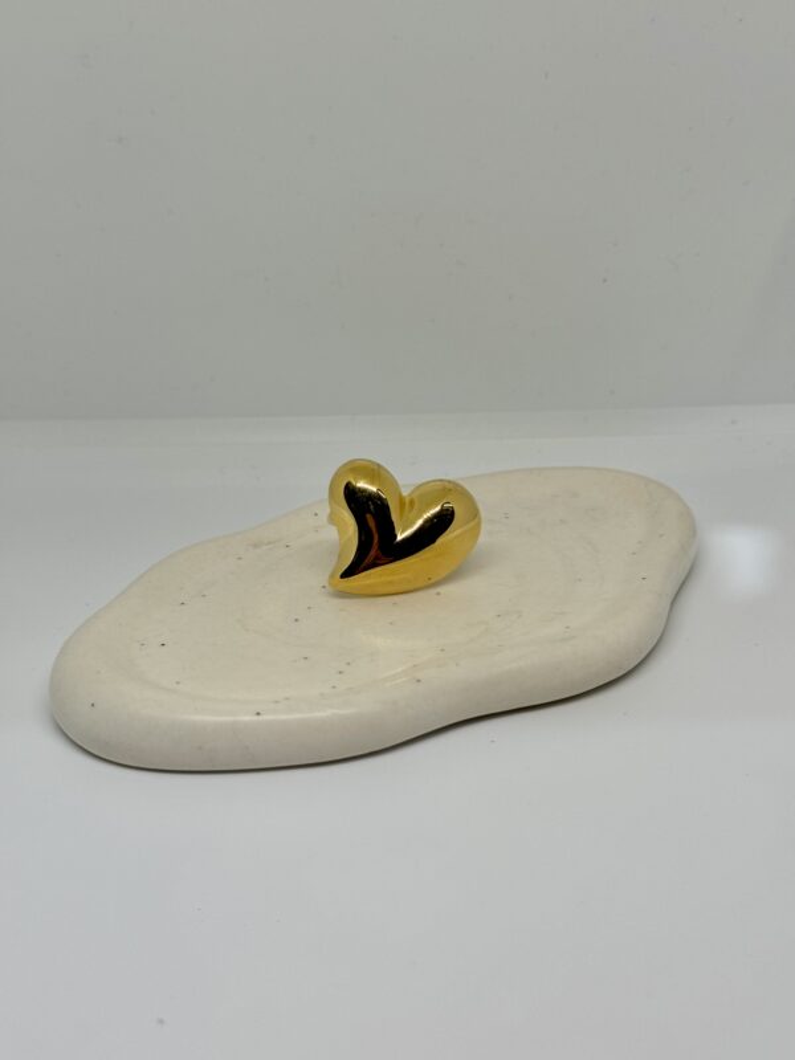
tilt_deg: -21.9
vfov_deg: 39.7
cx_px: 398
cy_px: 530
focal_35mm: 48
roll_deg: +1.4
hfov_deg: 30.3
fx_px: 1470
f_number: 1.78
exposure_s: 1/491
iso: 64
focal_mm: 6.76
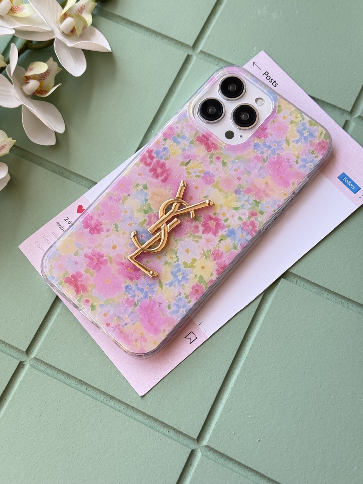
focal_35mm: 48
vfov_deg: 39.7
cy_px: 242
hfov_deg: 30.3
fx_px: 671
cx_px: 182
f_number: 1.78
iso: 64
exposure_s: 1/333
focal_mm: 6.76
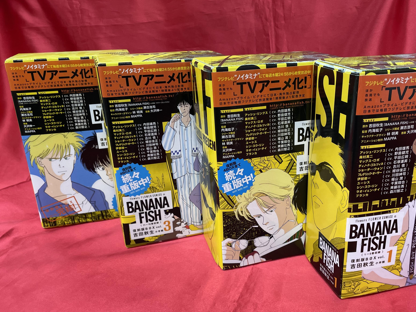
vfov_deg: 41.6
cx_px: 241
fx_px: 409
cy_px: 188
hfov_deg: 53.7
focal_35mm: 34
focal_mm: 4.2
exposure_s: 1/120
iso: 100
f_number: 1.6
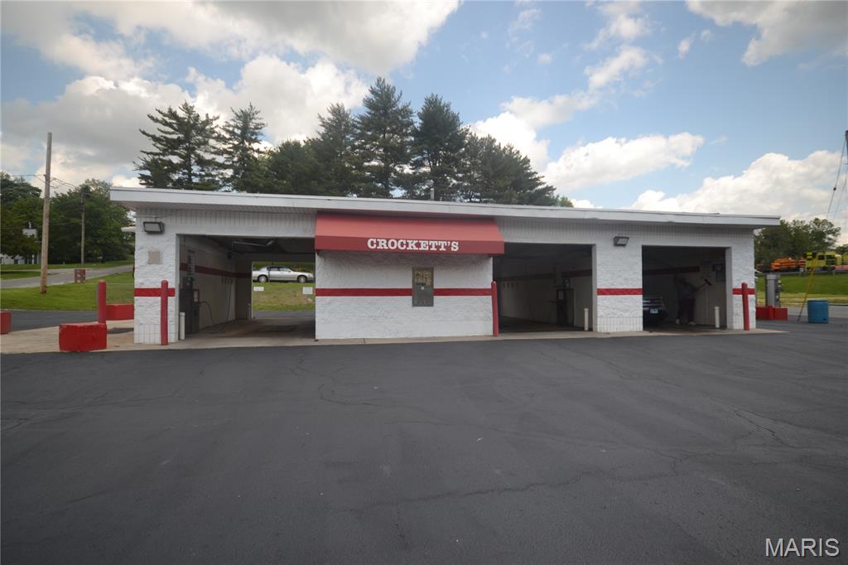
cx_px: 424
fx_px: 406
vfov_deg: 69.6
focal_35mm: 17
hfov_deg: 92.5
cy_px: 282
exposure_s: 1/125
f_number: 5.6
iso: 110
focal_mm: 11.5
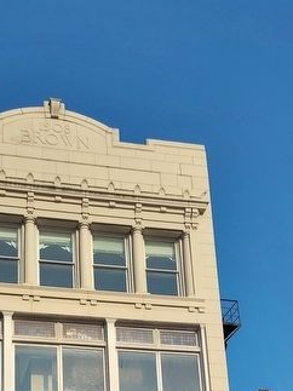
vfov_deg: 29.6
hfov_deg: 25.2
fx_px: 644
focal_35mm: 57
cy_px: 455
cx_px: 61
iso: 100
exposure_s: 1/1800
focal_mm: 5.56
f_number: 1.8
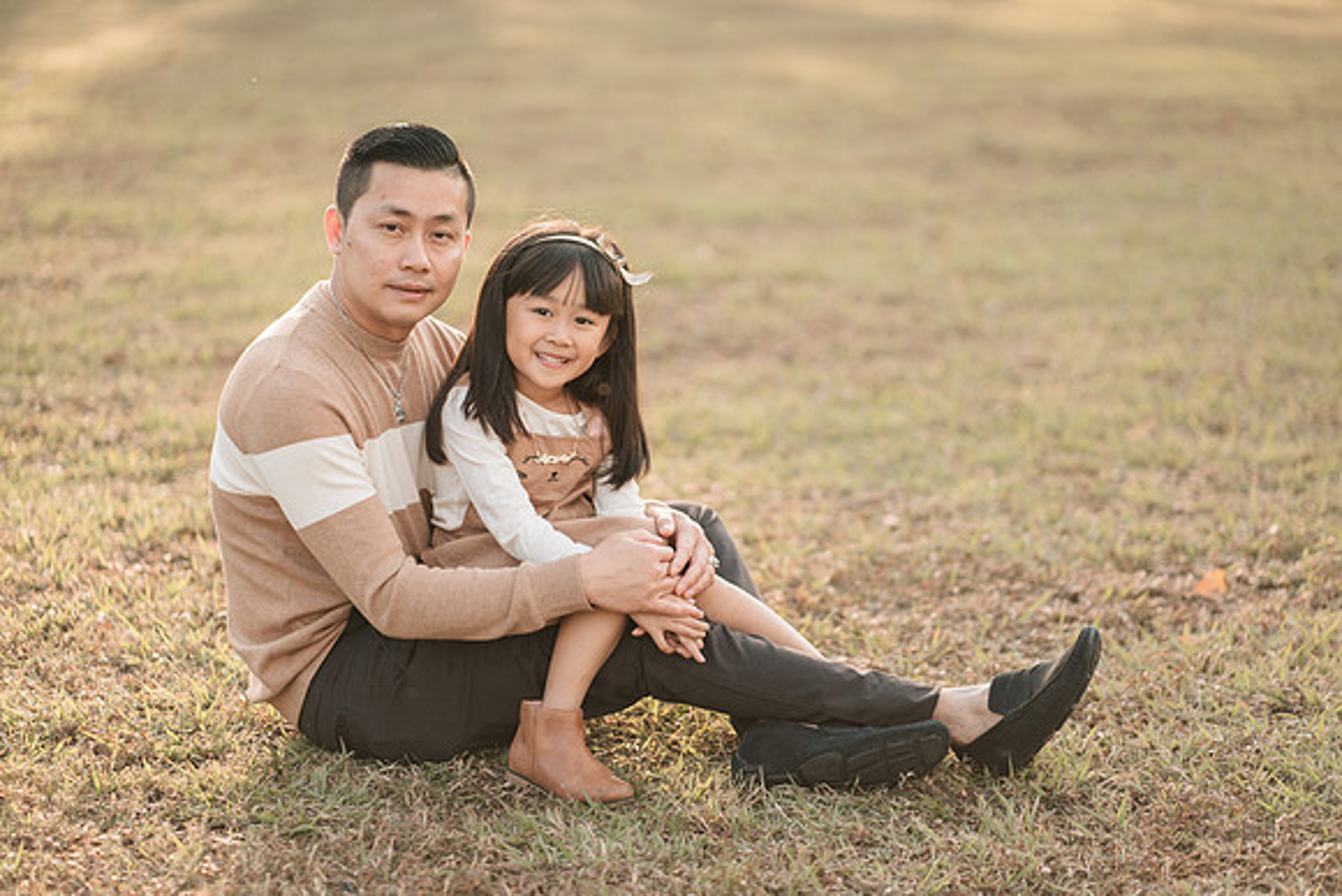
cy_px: 448
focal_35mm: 85
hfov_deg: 23.9
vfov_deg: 16.1
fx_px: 3169
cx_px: 671
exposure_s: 1/640
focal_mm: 85
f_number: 2
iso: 100
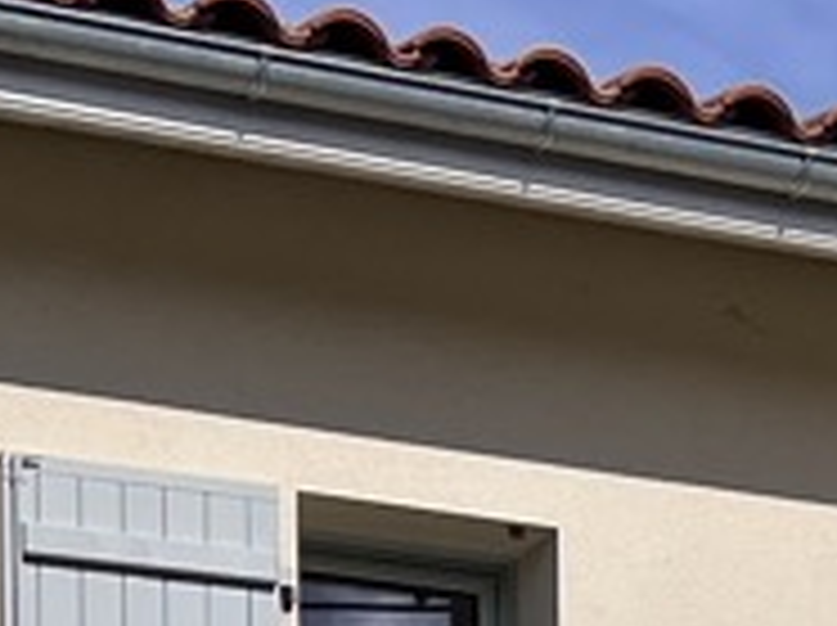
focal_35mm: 196
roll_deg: +1.0
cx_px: 1004
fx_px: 4733
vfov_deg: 6.9
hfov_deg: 10.0
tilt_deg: +1.9
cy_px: 1738
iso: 50
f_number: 1.5
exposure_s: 1/11364
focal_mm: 5.7
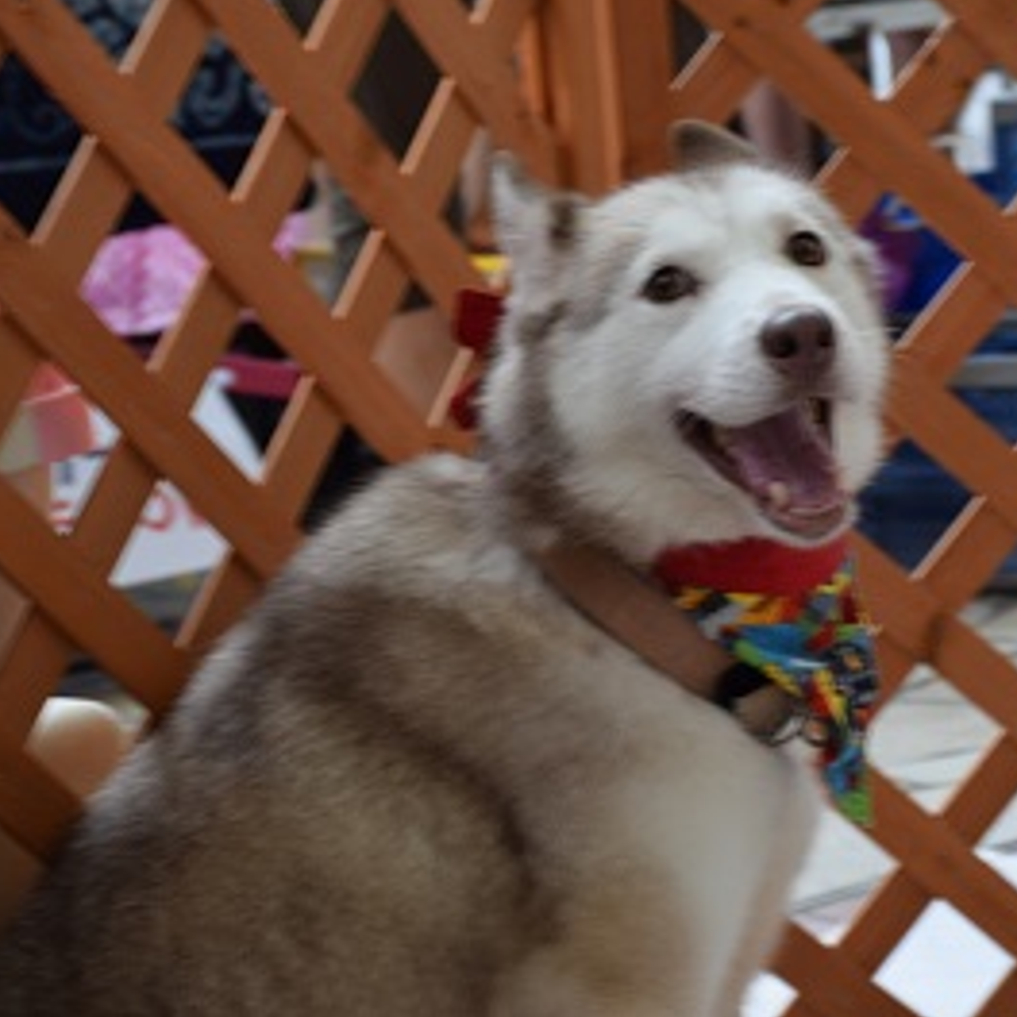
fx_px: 3856
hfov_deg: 15.0
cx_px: 666
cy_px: 507
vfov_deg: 15.0
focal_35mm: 116
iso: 200
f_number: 7.1
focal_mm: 60
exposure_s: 1/20
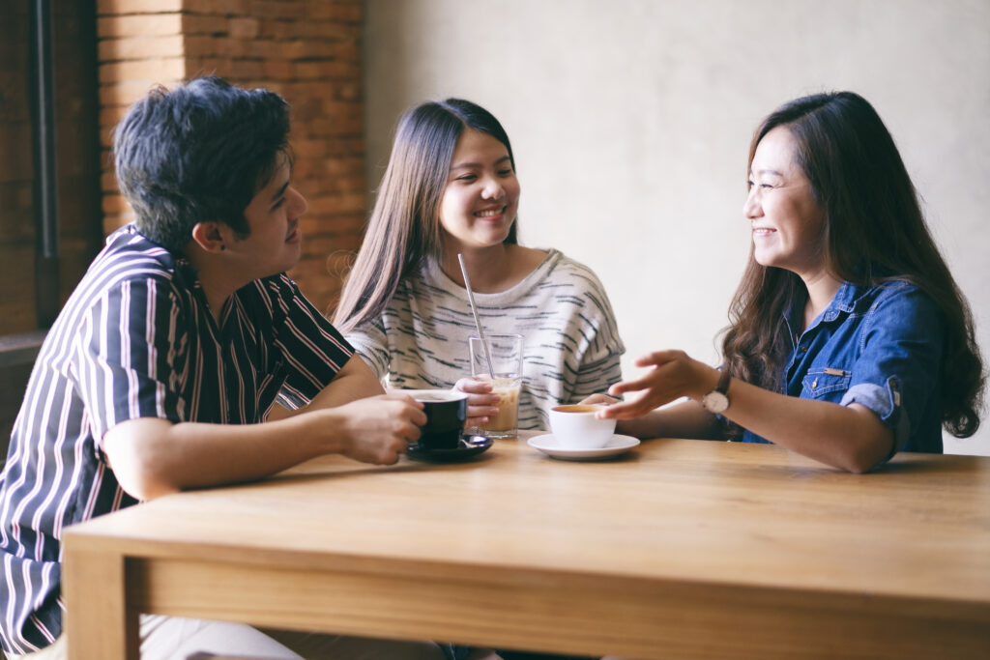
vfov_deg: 16.3
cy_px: 330
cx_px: 495
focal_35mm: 84
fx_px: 2310
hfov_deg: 24.2
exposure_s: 1/450
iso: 200
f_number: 1.2
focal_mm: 56
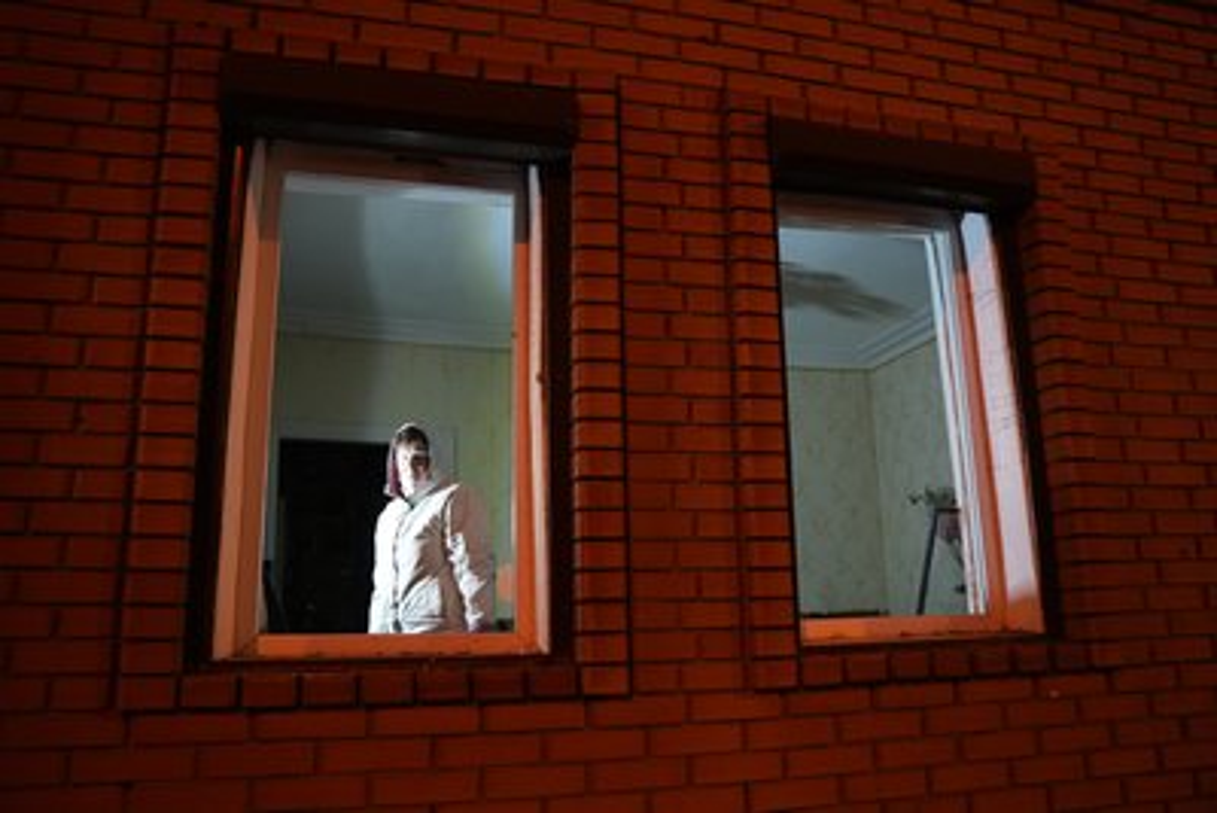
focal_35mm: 28
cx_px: 608
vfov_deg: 46.4
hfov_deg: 65.5
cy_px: 406
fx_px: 947
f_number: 2.8
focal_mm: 28
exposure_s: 1/30
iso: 2000
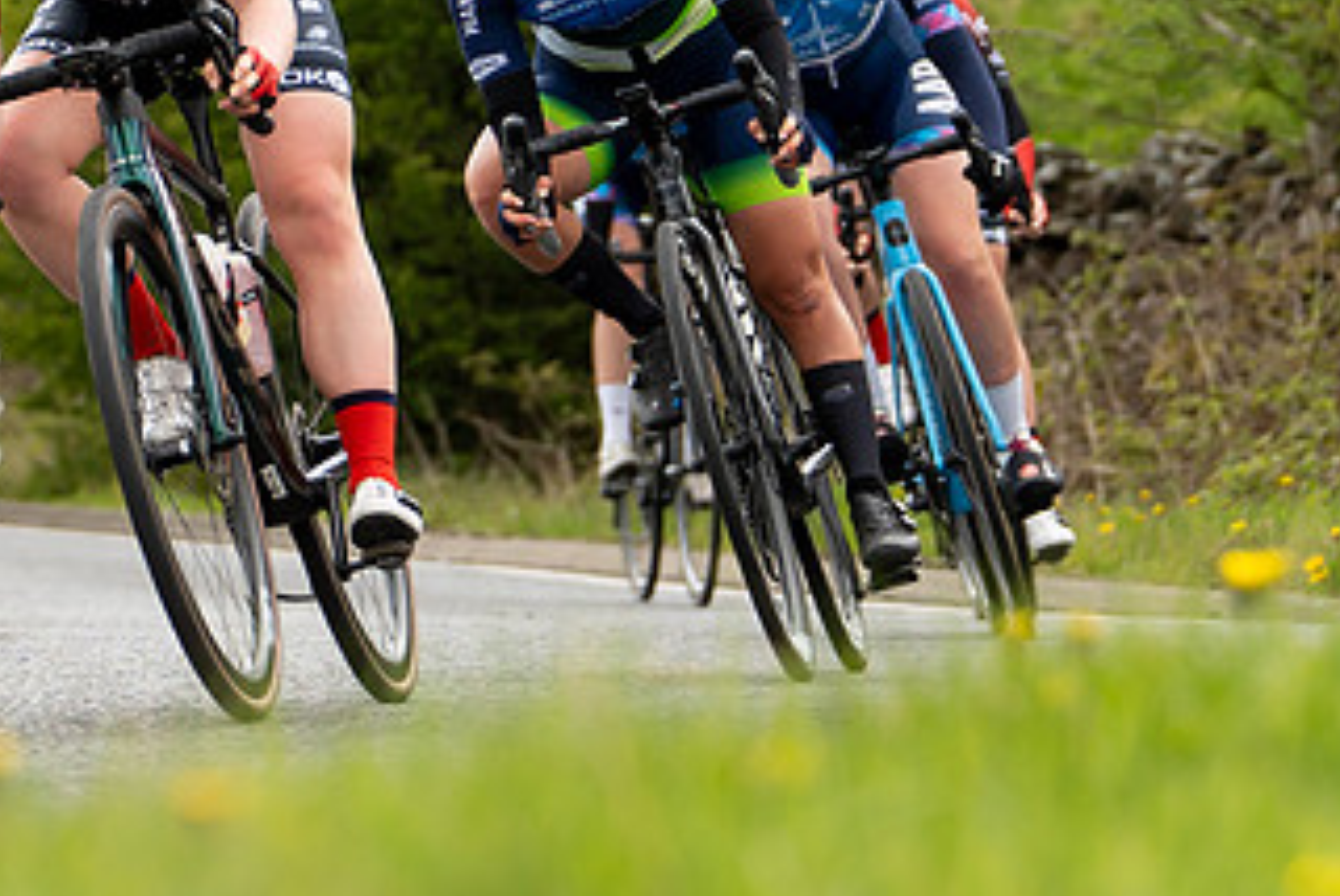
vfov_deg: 3.5
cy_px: -23
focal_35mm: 391
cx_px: 96
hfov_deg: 5.3
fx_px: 14567
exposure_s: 1/640
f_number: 3.5
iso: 200
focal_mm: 104
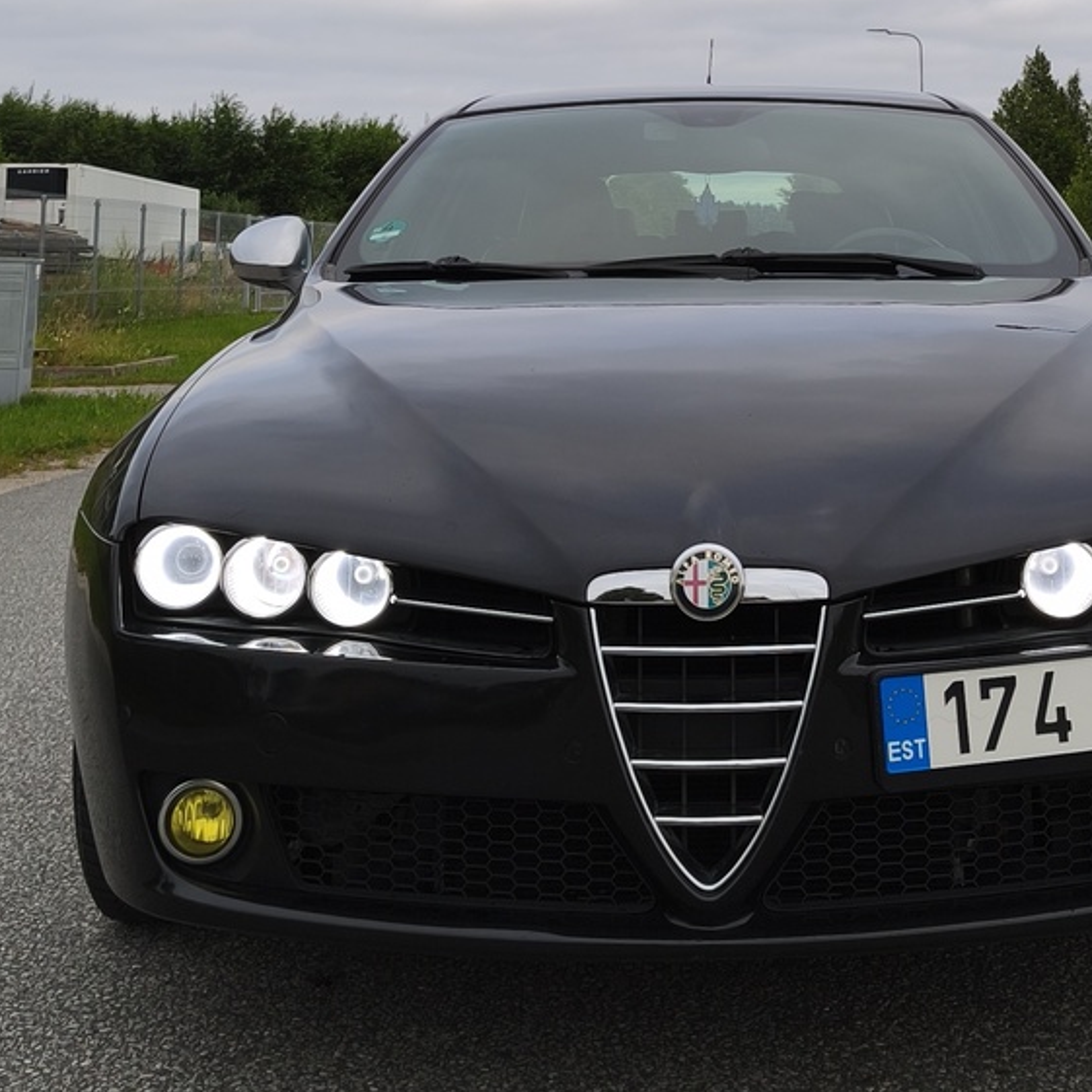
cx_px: 751
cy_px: 82
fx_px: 2070
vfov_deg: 28.3
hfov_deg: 29.3
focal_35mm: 58
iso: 50
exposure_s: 1/405
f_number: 1.7
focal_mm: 5.35
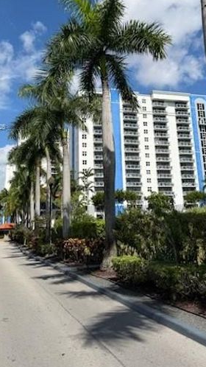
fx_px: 340
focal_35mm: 35
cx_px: 113
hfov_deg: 33.7
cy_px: 127
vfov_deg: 55.6
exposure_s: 1/7353
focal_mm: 6.76
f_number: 1.78
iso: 80
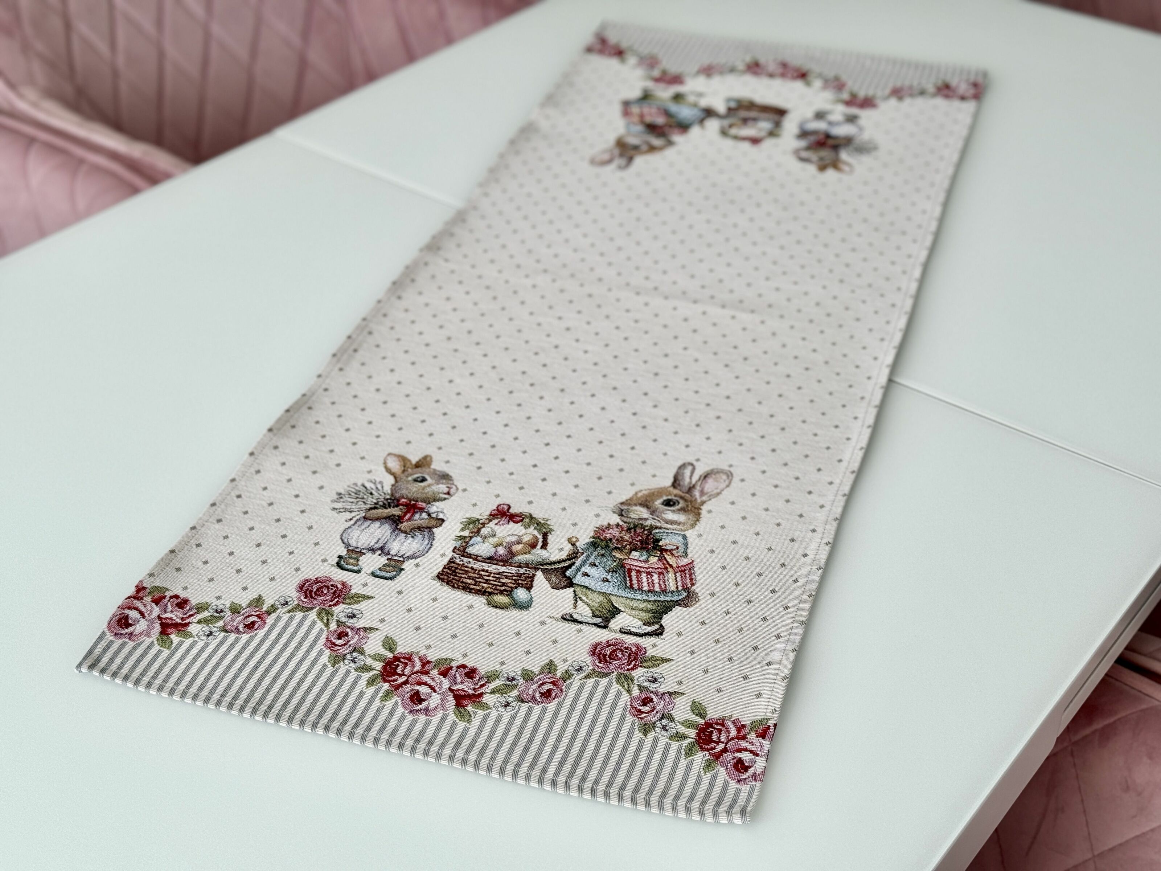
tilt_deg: -35.7
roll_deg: -0.8
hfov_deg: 39.7
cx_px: 580
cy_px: 436
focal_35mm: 48
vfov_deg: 30.3
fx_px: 1610
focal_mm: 6.86
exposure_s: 1/343
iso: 64
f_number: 1.78
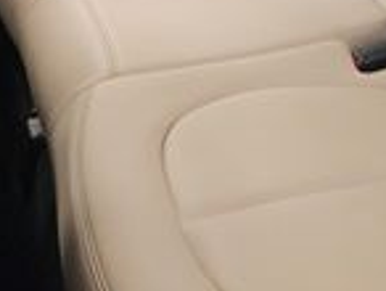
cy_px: -122
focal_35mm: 74
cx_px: 486
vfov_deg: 18.1
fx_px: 827
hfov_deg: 23.5
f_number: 1.8
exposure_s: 1/120
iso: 400
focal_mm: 5.4
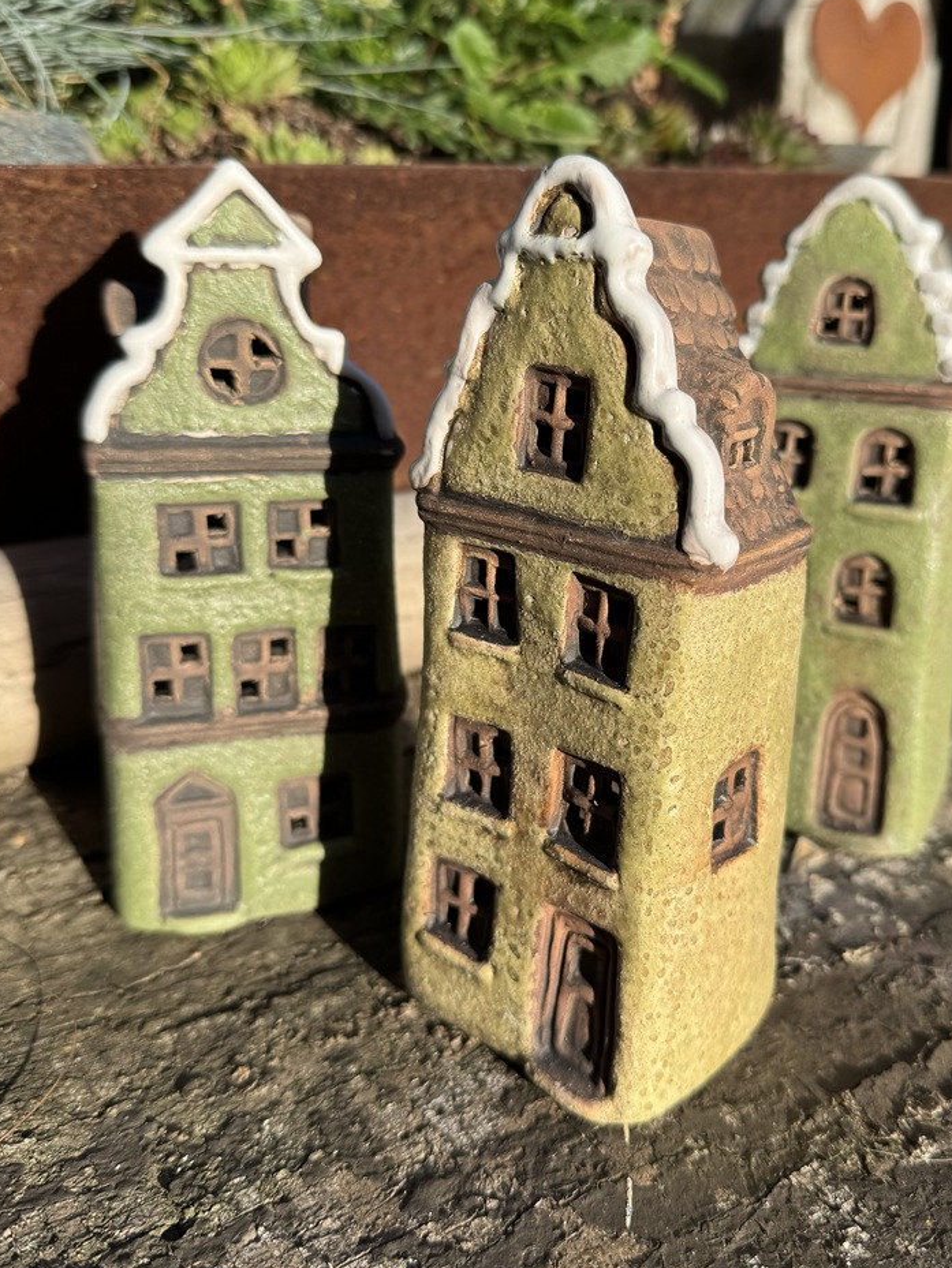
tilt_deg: -21.1
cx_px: 565
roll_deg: -1.2
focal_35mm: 31
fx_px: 1136
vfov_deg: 58.3
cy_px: 591
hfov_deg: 45.2
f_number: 1.78
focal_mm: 6.76
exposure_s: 1/2506
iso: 80
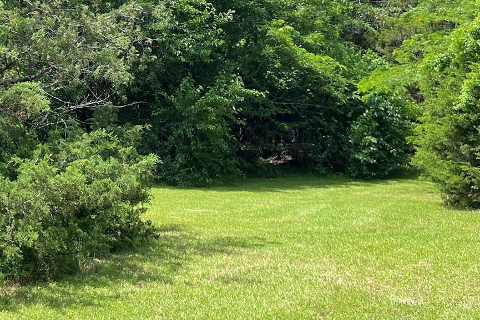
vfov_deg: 20.9
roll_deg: -2.9
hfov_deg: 29.8
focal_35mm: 64
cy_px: 47
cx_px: 32
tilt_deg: +3.0
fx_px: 853
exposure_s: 1/1311
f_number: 1.5
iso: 50
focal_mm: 5.7
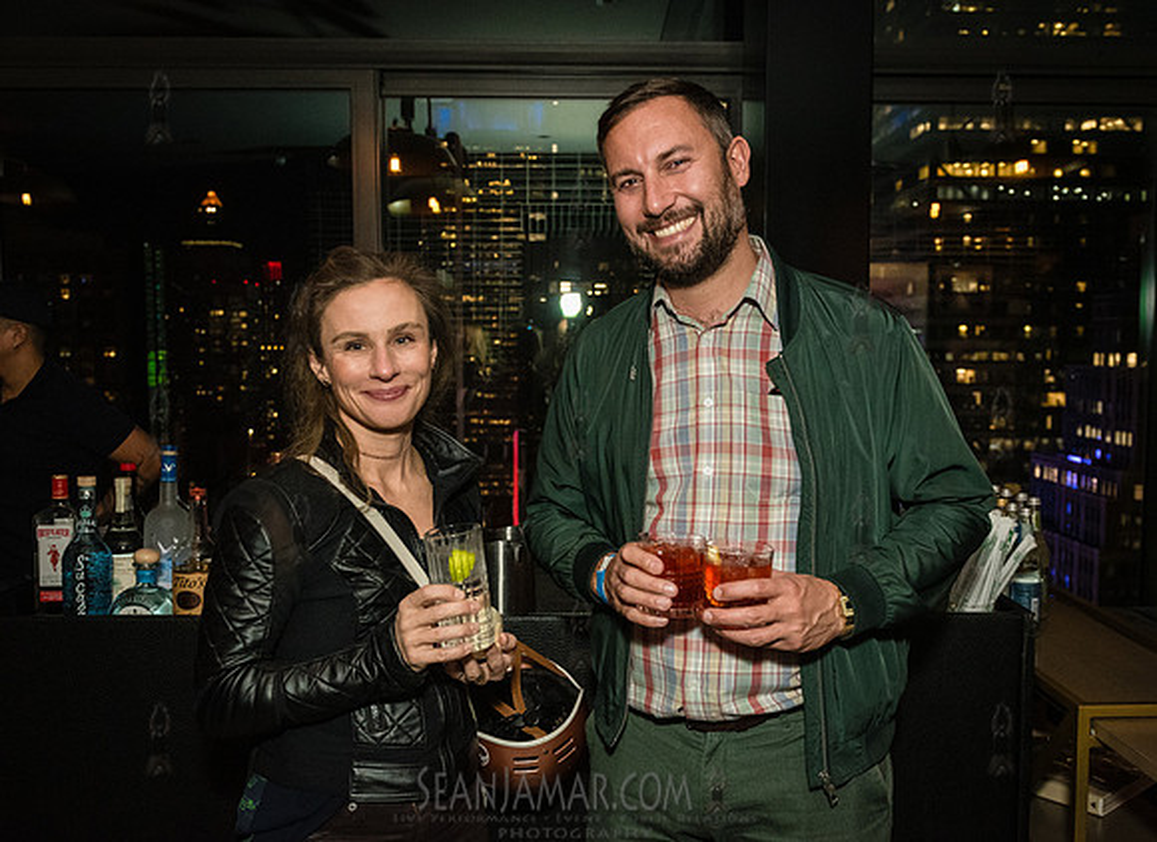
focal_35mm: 33
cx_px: 593
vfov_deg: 42.7
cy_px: 432
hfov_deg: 56.4
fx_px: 1078
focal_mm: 27
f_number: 4
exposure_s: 1/200
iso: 6400
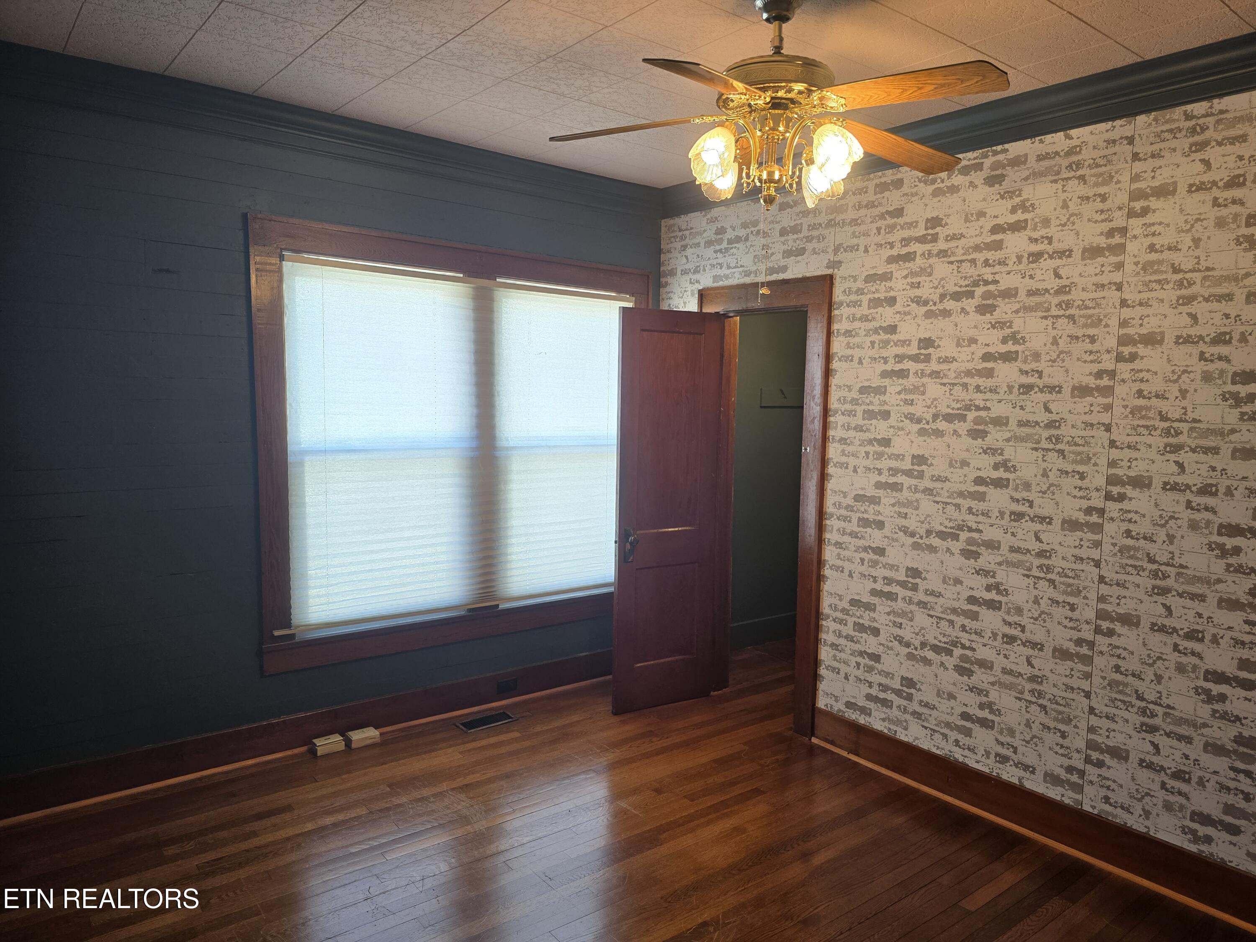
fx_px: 835
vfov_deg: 58.9
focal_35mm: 23
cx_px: 628
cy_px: 471
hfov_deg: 73.9
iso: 100
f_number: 1.7
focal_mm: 6.3
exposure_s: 1/120
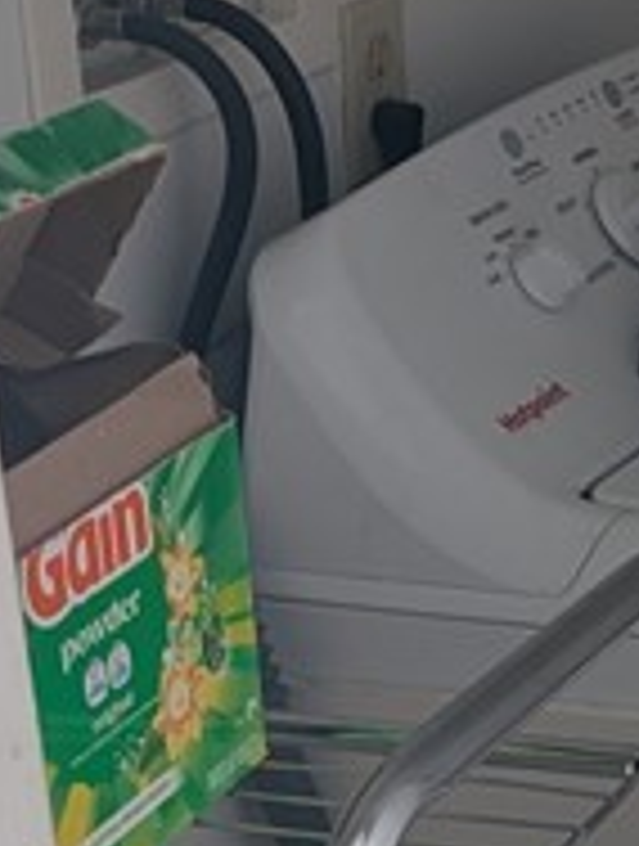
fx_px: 3185
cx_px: 1465
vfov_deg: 15.1
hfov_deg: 10.2
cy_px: 394
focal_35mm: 130
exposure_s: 1/29.8
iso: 68
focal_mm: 6.9
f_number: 1.68
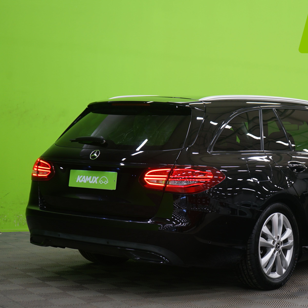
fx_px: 755
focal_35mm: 75
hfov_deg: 22.8
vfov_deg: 23.1
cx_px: 236
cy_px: 162
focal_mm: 54
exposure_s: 1/8
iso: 400
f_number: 5
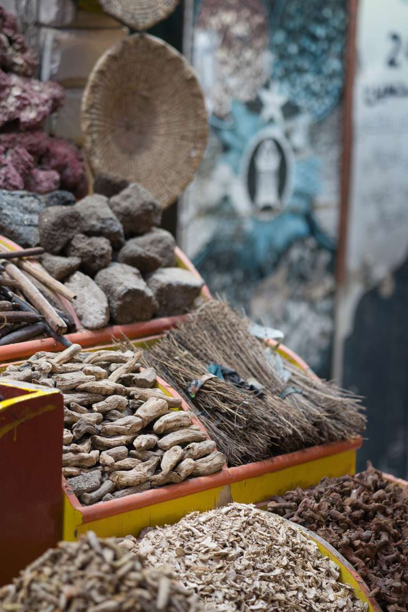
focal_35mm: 129
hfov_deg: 10.7
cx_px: 204
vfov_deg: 15.9
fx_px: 2185
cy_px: 306
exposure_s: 1/250
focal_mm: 85.7
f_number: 1.8
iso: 320
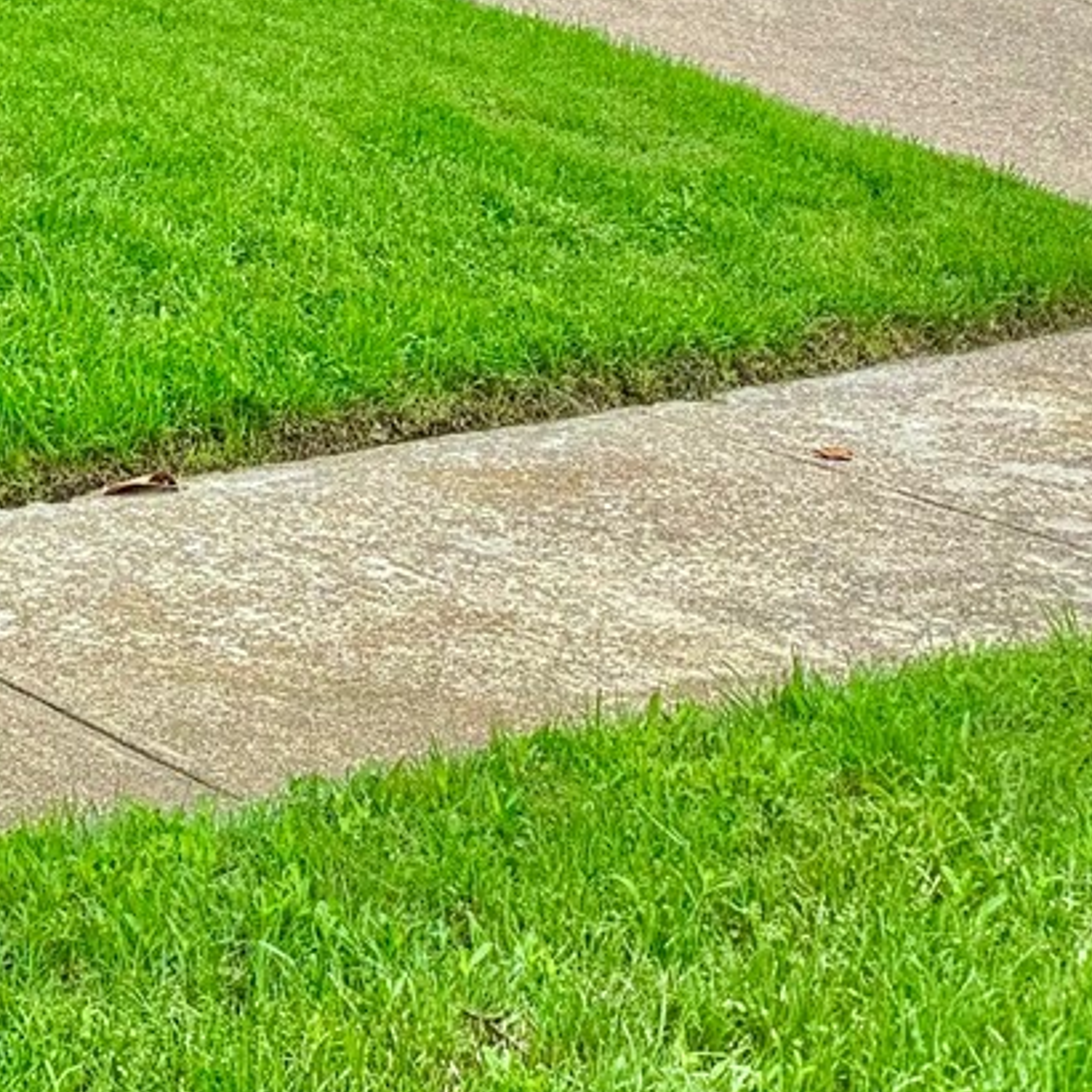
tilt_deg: +2.6
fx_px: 3783
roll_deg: +1.3
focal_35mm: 106
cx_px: -977
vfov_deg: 14.9
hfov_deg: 14.2
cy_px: -679
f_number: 1.78
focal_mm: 6.76
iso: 100
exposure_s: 1/2445
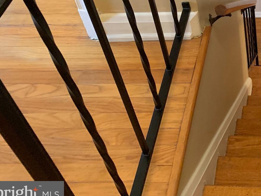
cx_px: 295
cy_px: -24
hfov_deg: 28.4
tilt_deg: -42.5
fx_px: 460
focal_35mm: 61
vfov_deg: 22.6
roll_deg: +1.6
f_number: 1.8
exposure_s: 1/30
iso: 640
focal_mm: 4.25
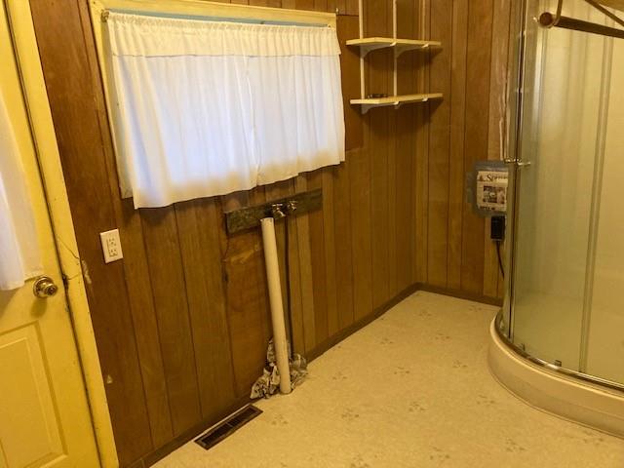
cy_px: 234
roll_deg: +3.7
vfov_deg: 49.7
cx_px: 312
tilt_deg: -16.7
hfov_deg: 63.4
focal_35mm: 28
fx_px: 505
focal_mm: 3.99
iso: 320
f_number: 1.8
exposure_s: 1/40
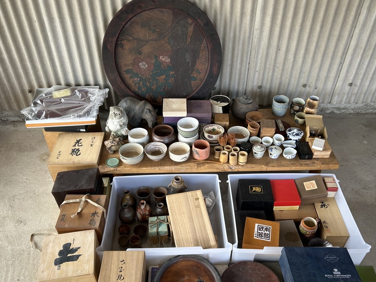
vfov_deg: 44.0
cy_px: 165
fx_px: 348
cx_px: 185
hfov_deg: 56.8
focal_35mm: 32
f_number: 1.5
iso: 40
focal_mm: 5.7
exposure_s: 1/121
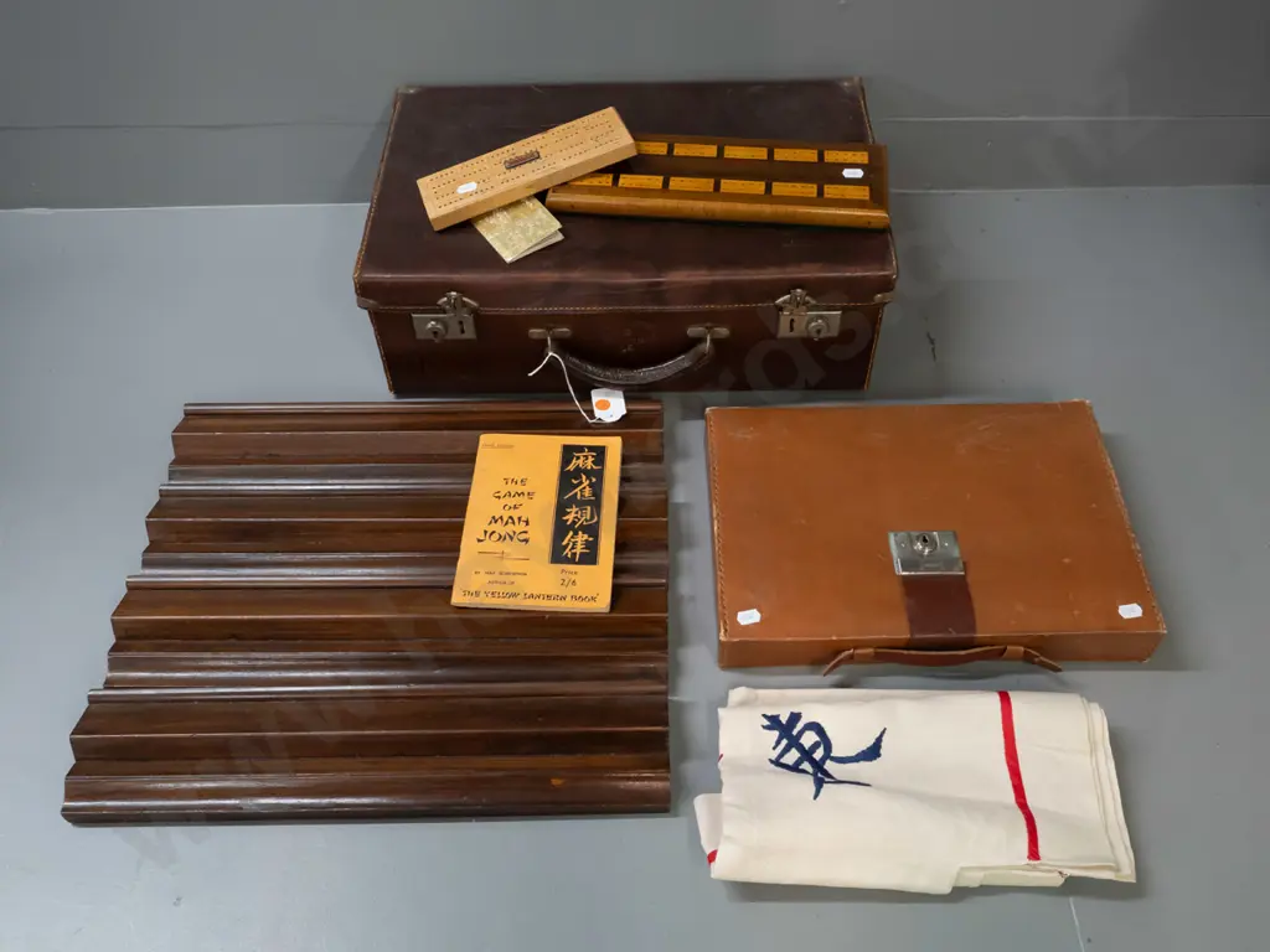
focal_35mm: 30
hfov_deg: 60.0
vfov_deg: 46.8
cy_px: 476
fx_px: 1101
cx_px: 635
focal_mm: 15
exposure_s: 1/60
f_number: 6.3
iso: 2000
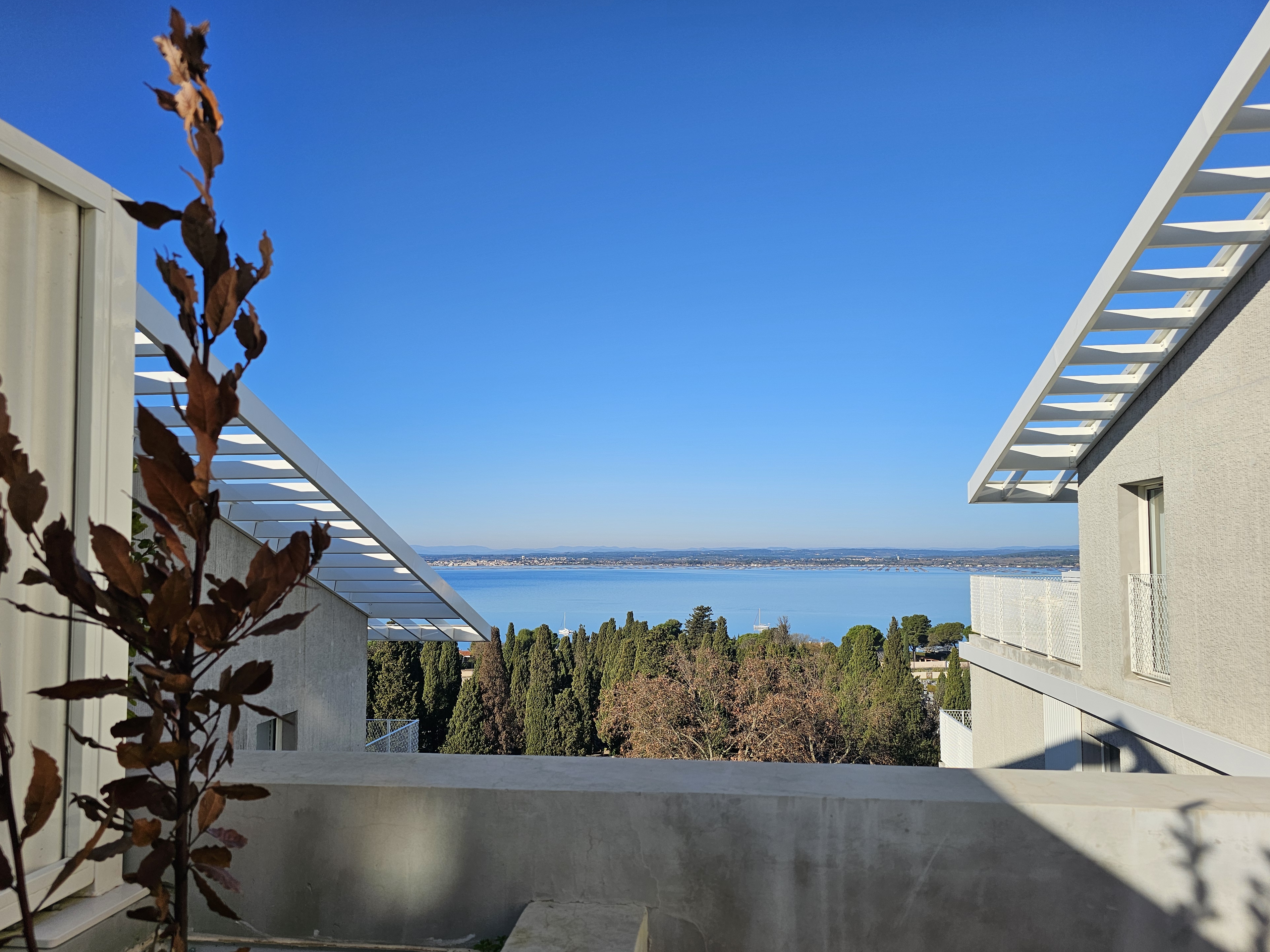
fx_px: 881
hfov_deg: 71.6
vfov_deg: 56.8
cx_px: 619
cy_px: 492
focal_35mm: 24
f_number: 1.7
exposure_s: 1/2000
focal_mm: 6.3
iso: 20
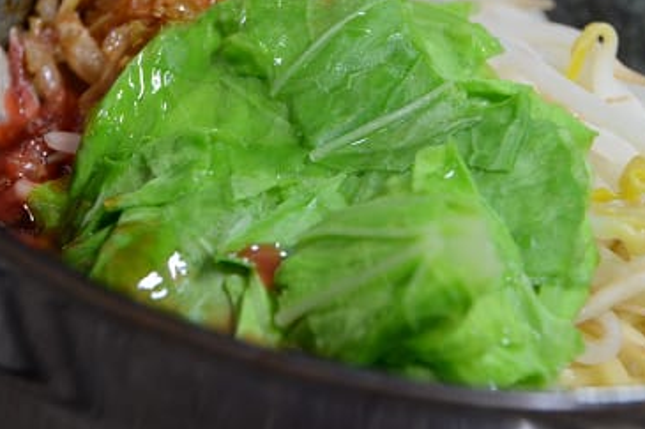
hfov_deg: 11.5
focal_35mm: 179
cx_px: 345
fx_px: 3205
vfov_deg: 7.7
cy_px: 124
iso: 1600
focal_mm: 78
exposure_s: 1/25
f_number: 5.6
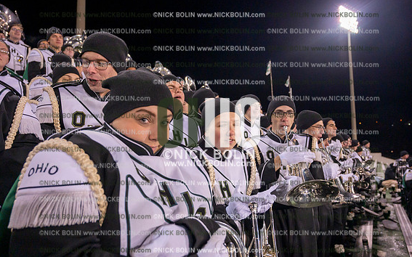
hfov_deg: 72.6
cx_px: 209
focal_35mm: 25
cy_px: 132
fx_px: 281
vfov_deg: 49.2
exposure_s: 1/640
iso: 5000
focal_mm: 24
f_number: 4.5
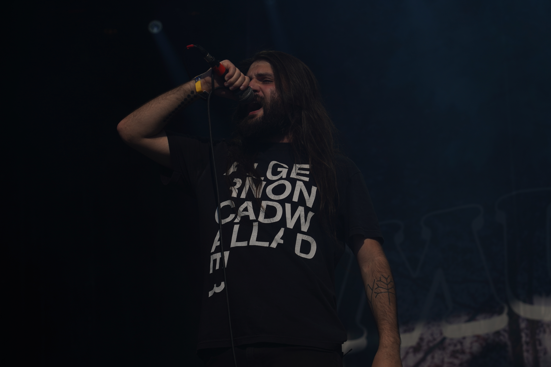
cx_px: 276
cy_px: 184
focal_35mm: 105
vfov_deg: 13.0
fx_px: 1607
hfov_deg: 19.5
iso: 100
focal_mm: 105
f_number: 8
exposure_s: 1/1600
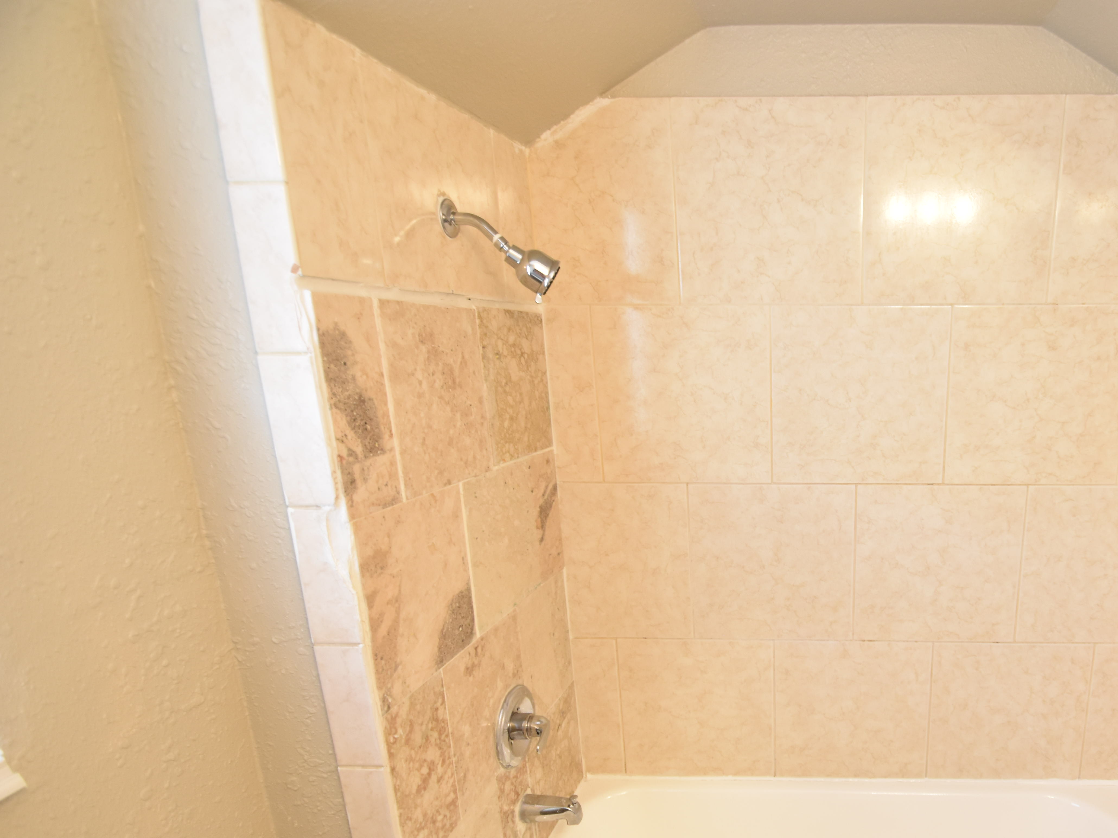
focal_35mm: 21
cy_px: 538
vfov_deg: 62.3
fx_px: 678
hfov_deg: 74.7
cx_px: 805
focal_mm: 10
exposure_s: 1/20
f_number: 3.5
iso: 800
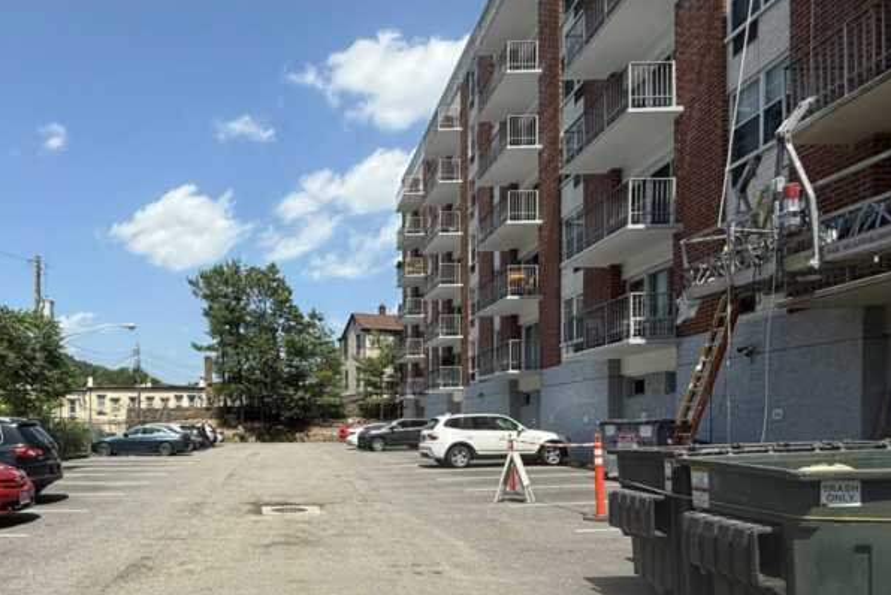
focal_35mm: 25
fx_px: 619
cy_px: 443
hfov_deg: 69.1
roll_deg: +0.4
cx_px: 284
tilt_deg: -0.6
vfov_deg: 49.4
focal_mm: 2.22
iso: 50
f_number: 2.2
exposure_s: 1/1848
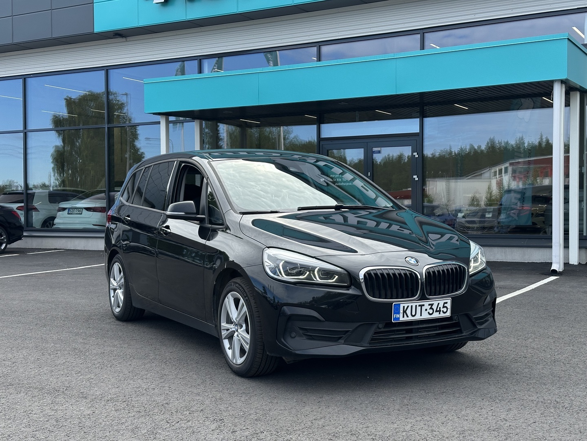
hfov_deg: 39.7
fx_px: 814
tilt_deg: -0.6
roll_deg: +0.9
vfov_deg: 30.3
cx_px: 294
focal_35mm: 48
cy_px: 220
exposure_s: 1/2203
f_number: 1.78
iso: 64
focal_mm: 6.86
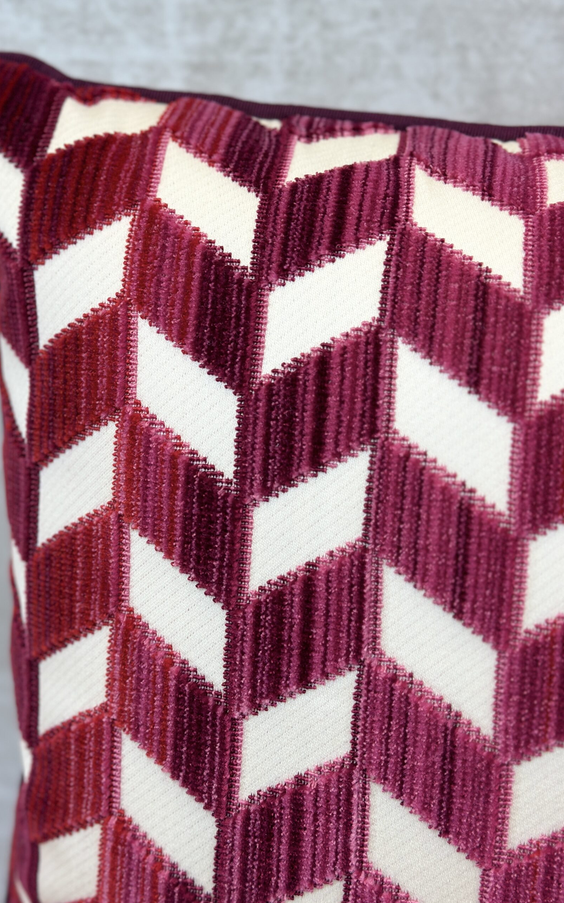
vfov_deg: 39.6
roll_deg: -2.5
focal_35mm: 51
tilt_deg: -20.0
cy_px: 452
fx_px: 1254
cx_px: 230
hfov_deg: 25.3
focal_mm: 6.86
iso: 64
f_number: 1.78
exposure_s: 1/152
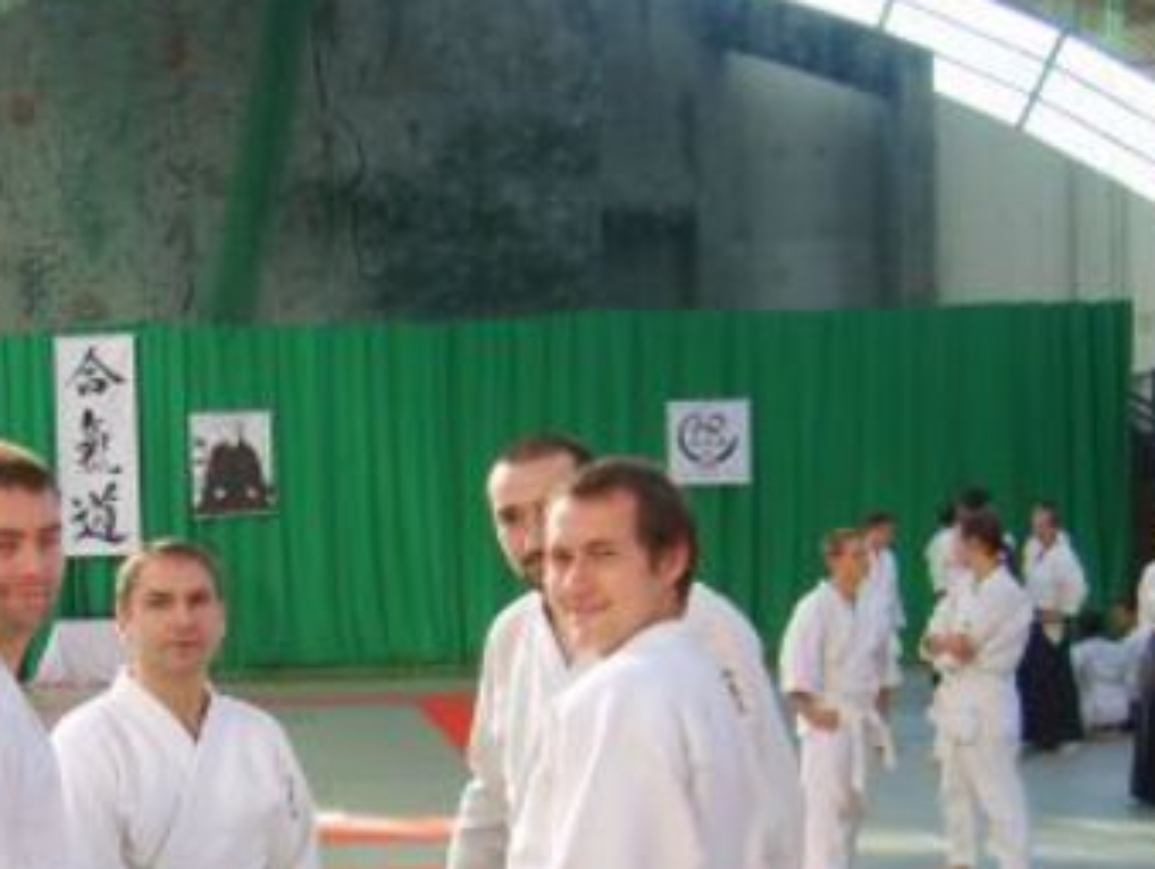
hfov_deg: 28.5
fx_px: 2205
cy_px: 692
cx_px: 170
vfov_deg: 22.0
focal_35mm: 66
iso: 50
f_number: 2.8
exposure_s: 1/45
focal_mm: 5.8
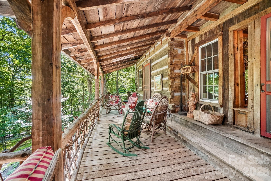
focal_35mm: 15
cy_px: 90
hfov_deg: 100.4
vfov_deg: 77.3
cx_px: 136
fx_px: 113
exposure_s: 1/15
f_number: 8
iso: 400
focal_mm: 10
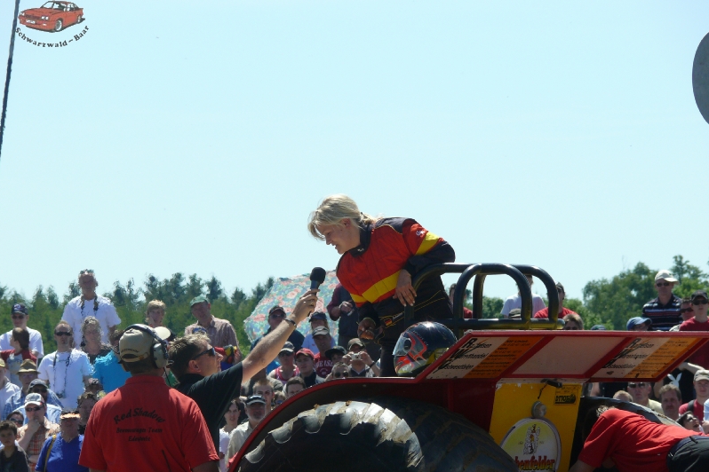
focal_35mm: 341
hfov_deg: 6.0
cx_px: 354
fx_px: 6715
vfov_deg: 4.0
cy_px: 240
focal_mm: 69.2
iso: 100
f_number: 5.6
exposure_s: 1/400
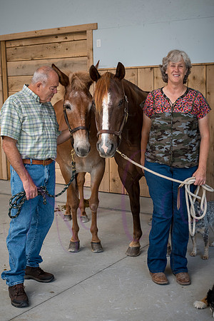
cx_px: 107
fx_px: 446
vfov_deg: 39.6
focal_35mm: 50
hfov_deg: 27.0
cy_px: 160
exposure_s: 1/160
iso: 400
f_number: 9
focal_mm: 50
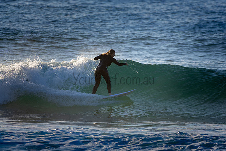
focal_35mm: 750
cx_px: 113
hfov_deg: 2.7
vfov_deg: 1.8
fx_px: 4709
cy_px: 76
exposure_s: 1/500
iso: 125
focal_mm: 500
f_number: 6.3
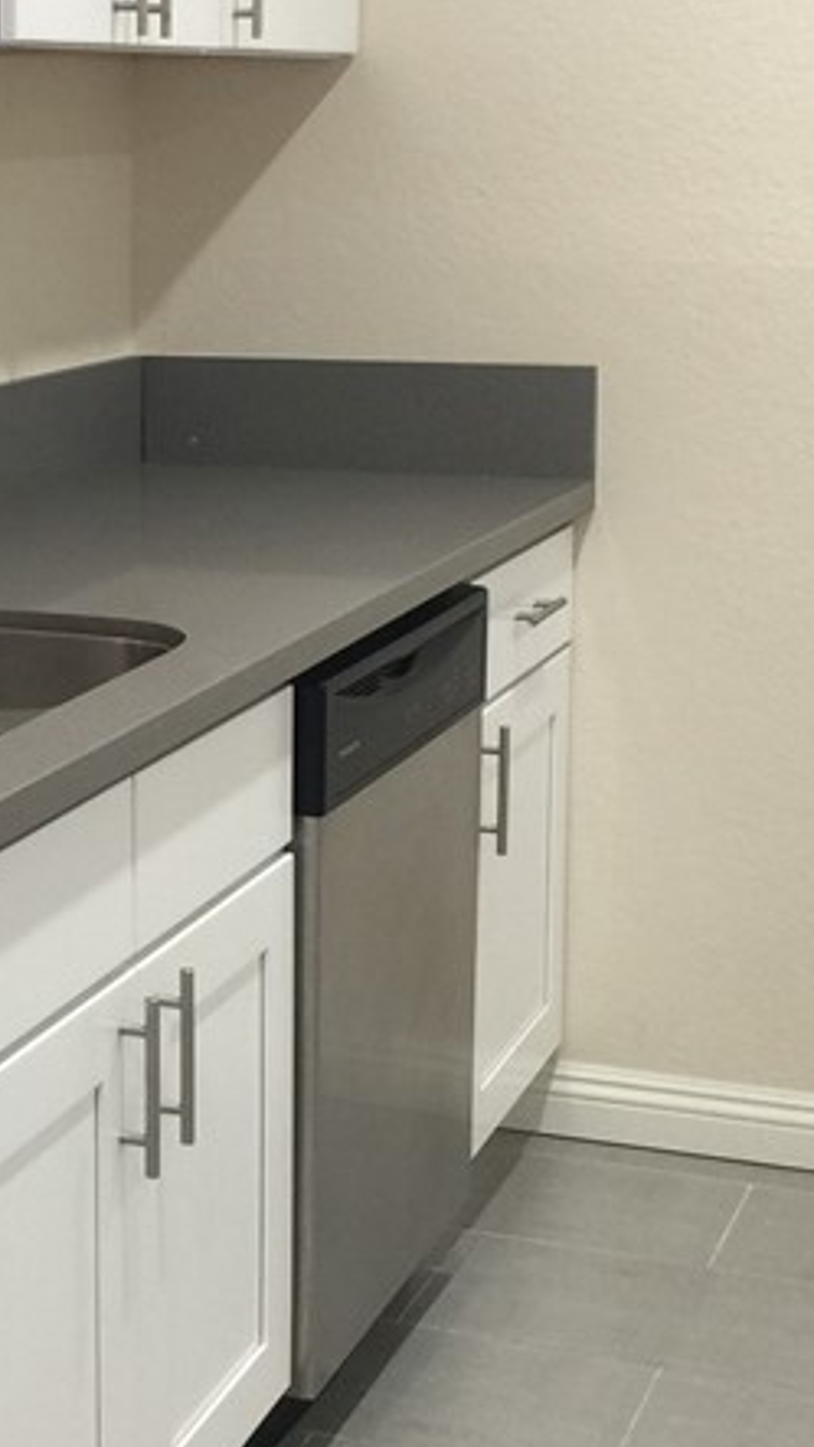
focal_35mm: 73
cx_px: 36
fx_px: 2803
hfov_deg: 16.2
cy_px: 624
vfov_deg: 28.9
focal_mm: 4.15
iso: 40
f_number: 2.2
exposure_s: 1/30
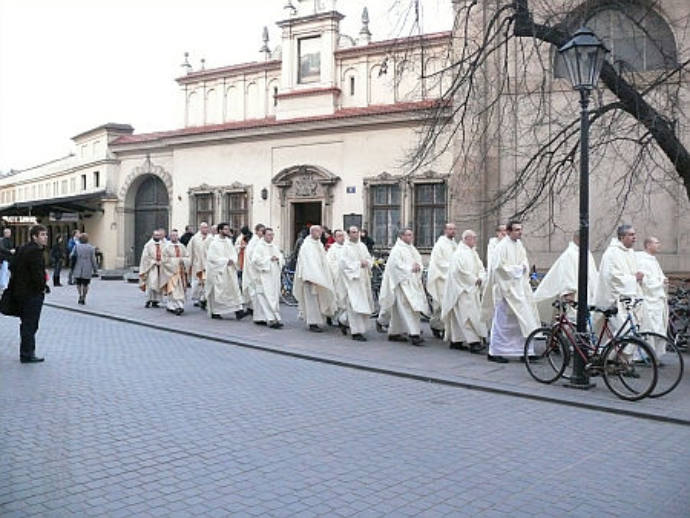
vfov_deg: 40.7
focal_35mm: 35
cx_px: 345
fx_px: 698
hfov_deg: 52.6
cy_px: 259
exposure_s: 1/80
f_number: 2.8
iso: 800
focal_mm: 7.4
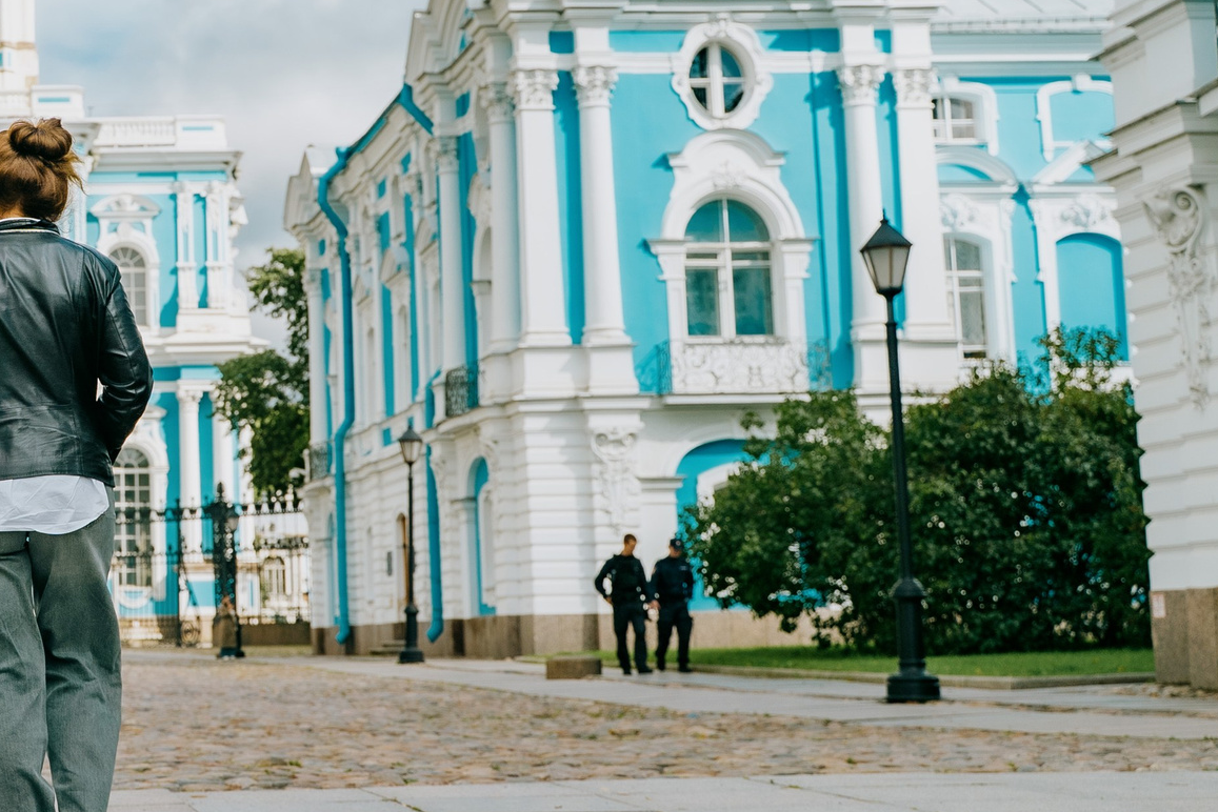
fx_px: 2470
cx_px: -5
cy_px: 331
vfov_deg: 18.7
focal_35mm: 73
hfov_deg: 26.2
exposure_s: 1/500
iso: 100
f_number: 4
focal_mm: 33
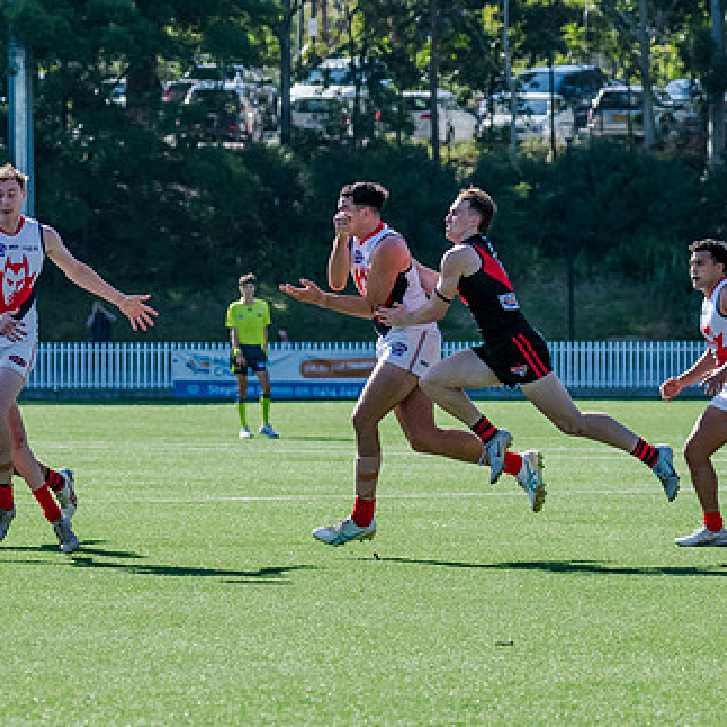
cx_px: 244
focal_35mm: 260
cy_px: 360
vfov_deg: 6.7
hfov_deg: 6.7
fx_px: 6178
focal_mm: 170
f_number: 7.1
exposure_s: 1/1600
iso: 800
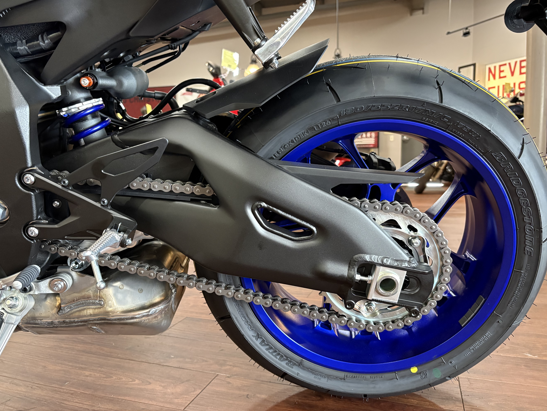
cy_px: 195
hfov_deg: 63.4
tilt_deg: -3.7
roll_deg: +0.8
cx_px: 273
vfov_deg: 49.7
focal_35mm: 28
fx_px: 442
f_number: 1.6
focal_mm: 5.96
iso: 500
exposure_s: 1/40
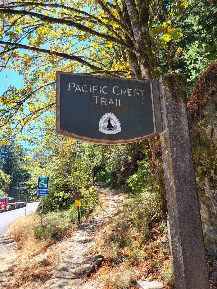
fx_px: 217
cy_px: 144
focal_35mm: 26
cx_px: 108
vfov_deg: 67.3
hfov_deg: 53.1
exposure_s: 1/417
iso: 40
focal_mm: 5.4
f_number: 1.8
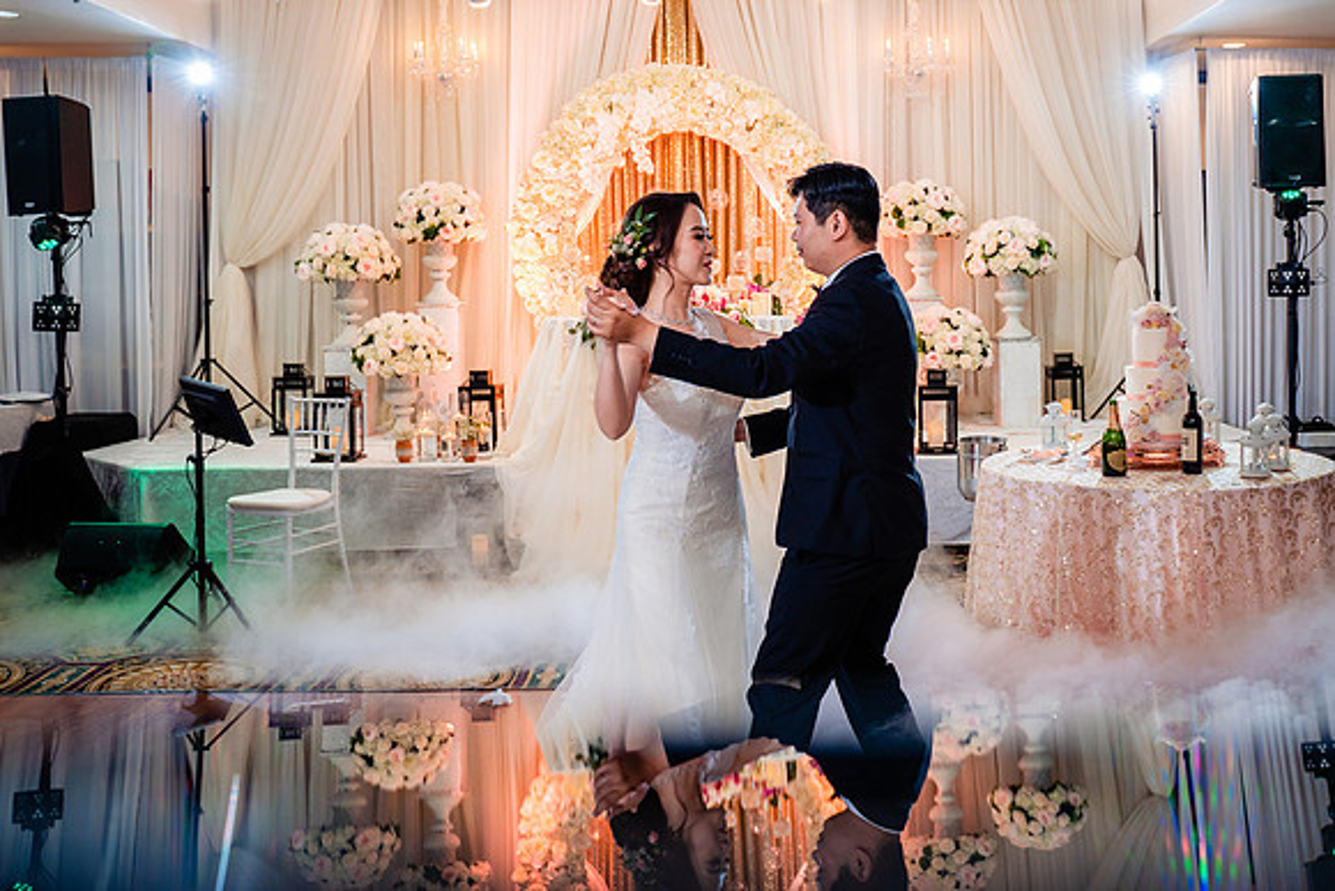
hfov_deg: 50.3
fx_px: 1407
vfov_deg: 34.9
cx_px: 832
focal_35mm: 38
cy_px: 328
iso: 1000
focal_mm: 30
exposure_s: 1/160
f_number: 3.5
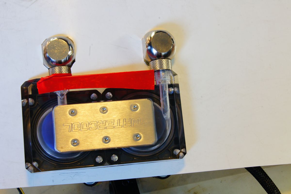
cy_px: 97
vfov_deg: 22.6
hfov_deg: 33.4
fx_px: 485
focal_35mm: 60
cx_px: 146
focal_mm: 40
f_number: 29
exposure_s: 1.6
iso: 200
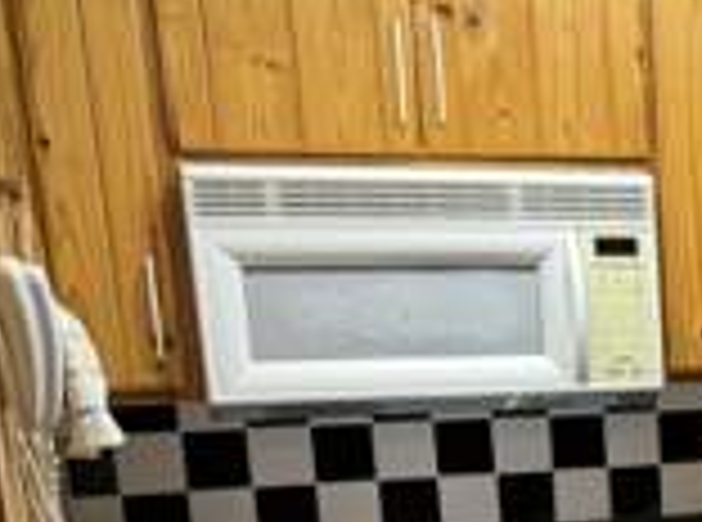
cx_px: 950
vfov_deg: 18.7
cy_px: 623
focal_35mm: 74
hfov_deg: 23.0
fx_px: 1496
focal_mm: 6.76
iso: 400
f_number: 1.78
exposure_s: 1/60
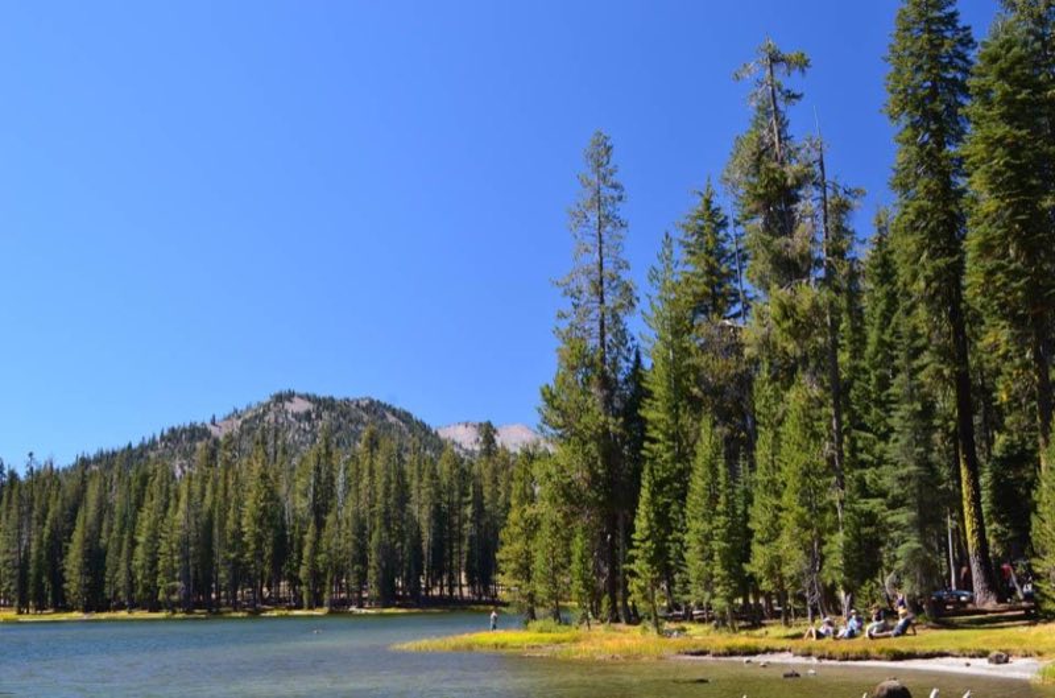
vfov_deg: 31.7
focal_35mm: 42
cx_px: 528
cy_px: 349
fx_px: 1228
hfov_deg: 46.5
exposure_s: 1/60
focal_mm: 28
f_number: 10
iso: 320
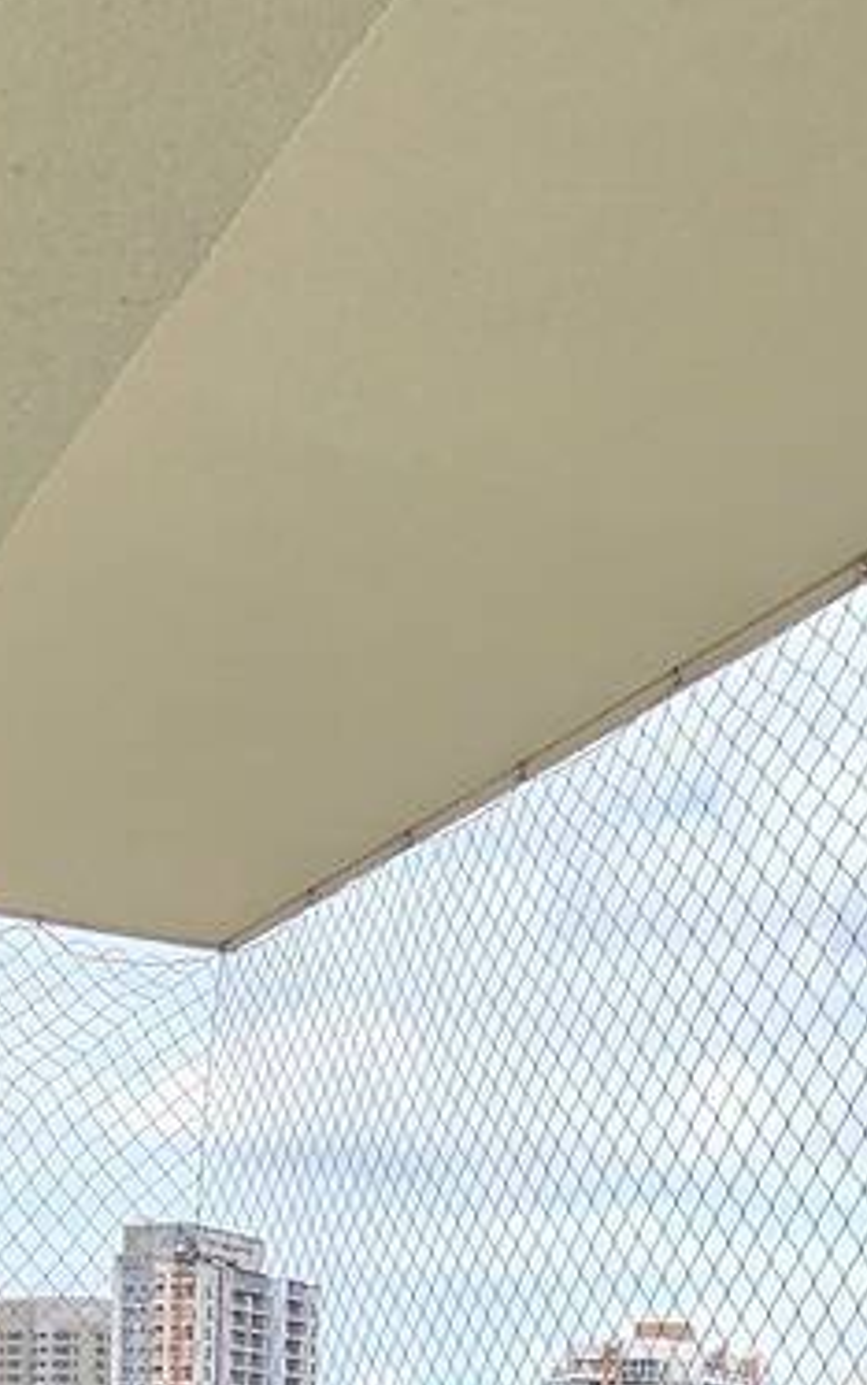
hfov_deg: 24.3
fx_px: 2002
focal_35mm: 53
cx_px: 600
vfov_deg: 31.7
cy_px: 1674
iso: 50
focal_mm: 2.2
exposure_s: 1/2000
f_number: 2.2
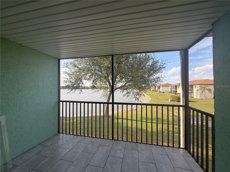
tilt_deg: +0.4
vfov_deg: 85.7
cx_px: 115
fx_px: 93
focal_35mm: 14
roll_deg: +0.8
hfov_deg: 102.1
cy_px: 86
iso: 64
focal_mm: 2.22
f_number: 2.2
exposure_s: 1/502
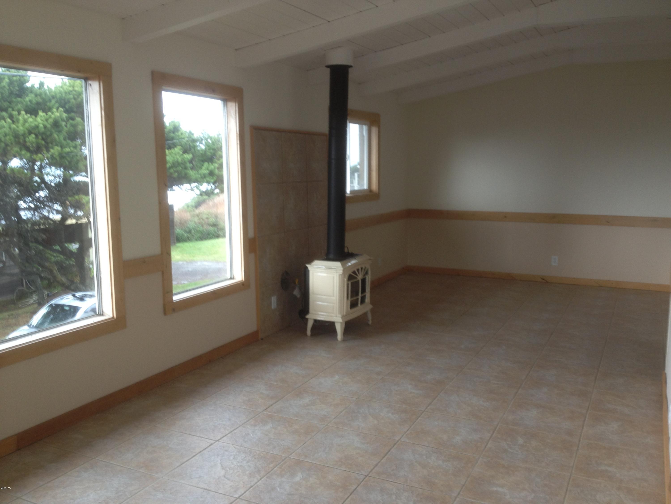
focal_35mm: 35
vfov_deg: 40.7
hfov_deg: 52.6
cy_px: 252
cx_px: 336
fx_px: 678
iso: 64
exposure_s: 1/20
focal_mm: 4.28
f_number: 2.4
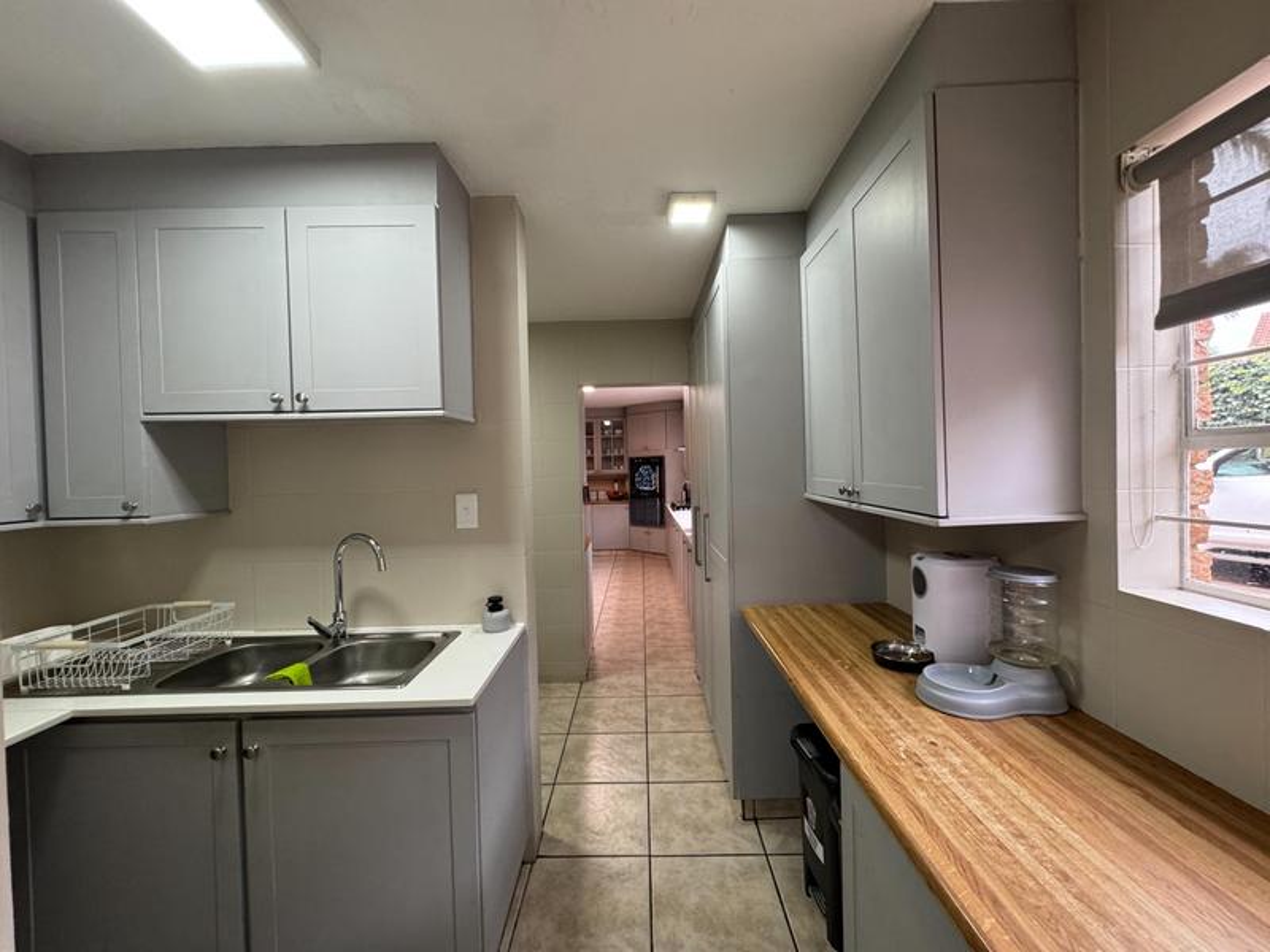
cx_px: 635
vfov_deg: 85.7
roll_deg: +1.8
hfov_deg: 102.1
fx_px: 514
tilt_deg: +0.1
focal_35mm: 14
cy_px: 476
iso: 250
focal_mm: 2.22
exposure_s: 1/99
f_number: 2.2
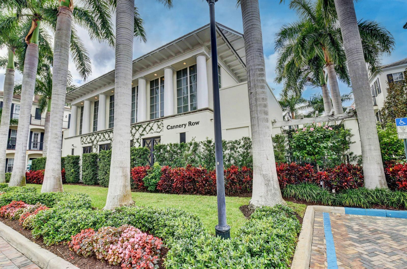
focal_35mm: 15
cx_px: 204
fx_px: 169
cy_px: 134
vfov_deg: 77.0
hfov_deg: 100.6
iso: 640
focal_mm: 10
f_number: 8
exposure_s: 1/250
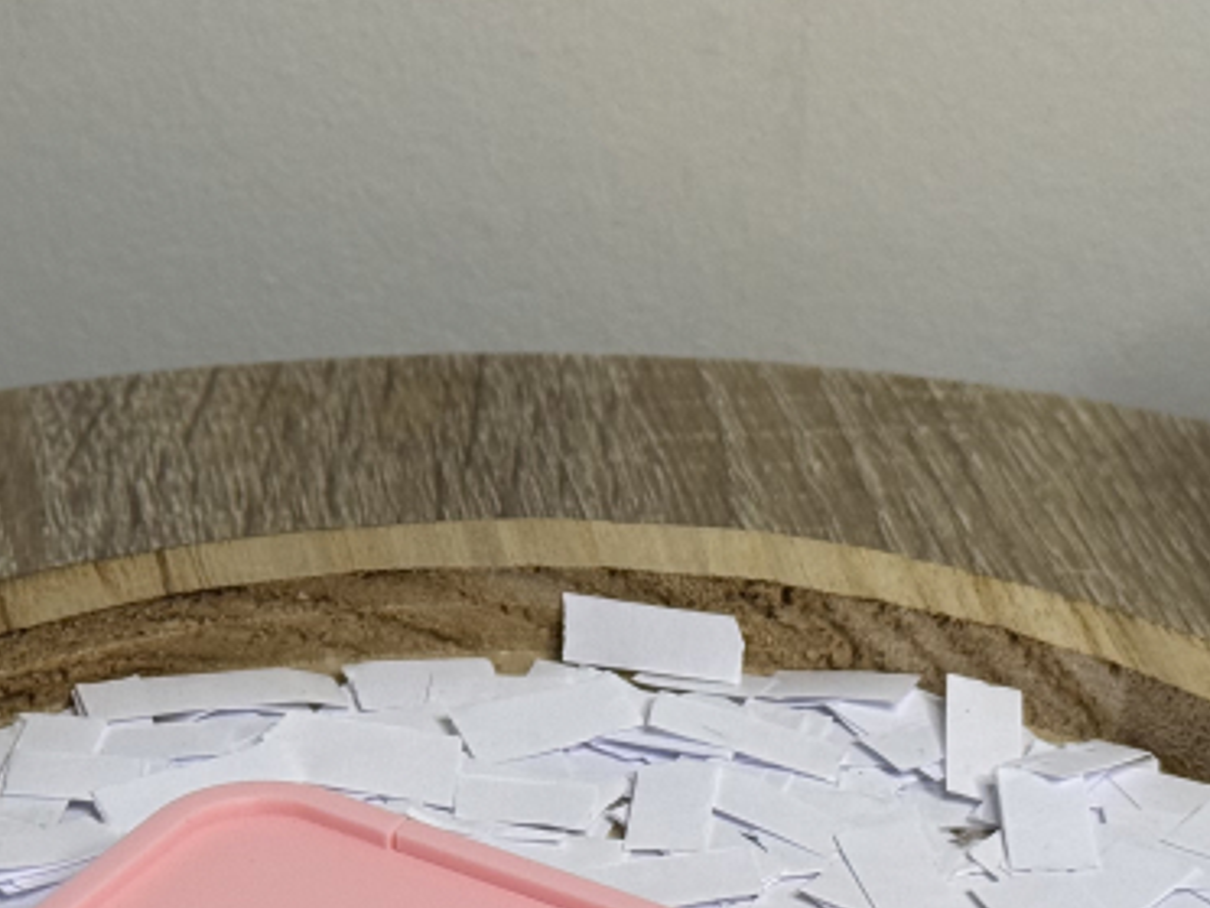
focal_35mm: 130
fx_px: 4544
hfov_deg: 15.2
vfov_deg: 11.4
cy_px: 635
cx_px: 670
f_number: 1.8
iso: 100
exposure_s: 1/100
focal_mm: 6.8
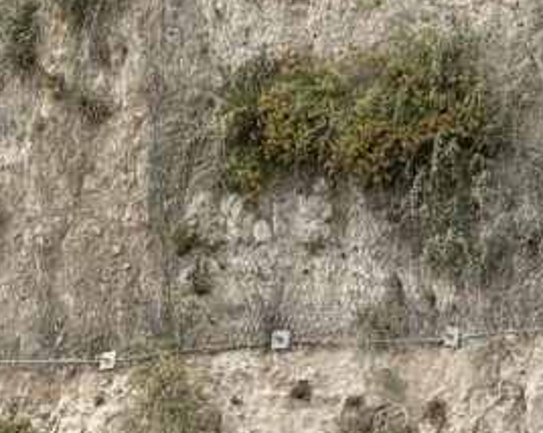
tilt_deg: -0.1
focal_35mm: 448
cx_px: 324
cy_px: 625
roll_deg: -0.3
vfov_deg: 3.4
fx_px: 7194
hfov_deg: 4.3
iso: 50
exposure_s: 1/802
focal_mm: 15.66
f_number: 2.8
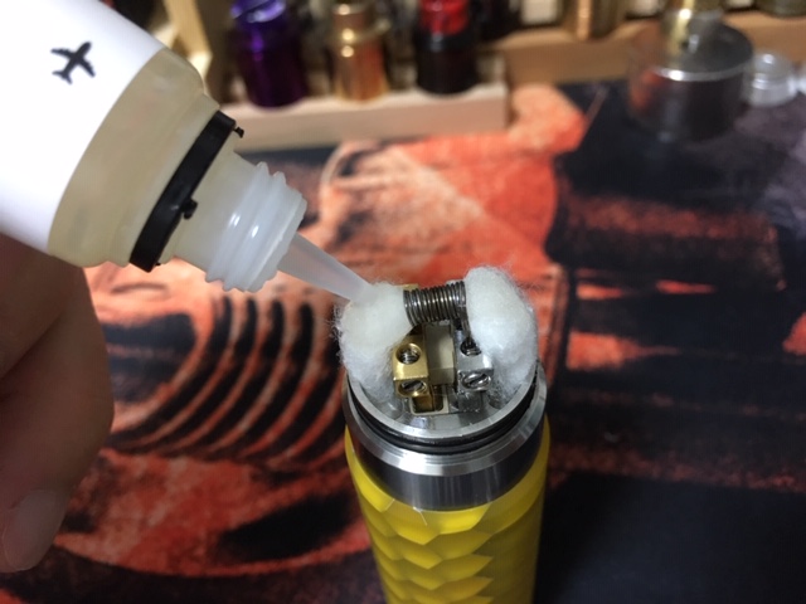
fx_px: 675
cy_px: 302
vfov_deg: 48.2
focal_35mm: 29
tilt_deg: -49.1
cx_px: 403
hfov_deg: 61.7
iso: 200
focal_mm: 4.15
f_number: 2.2
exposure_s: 1/17
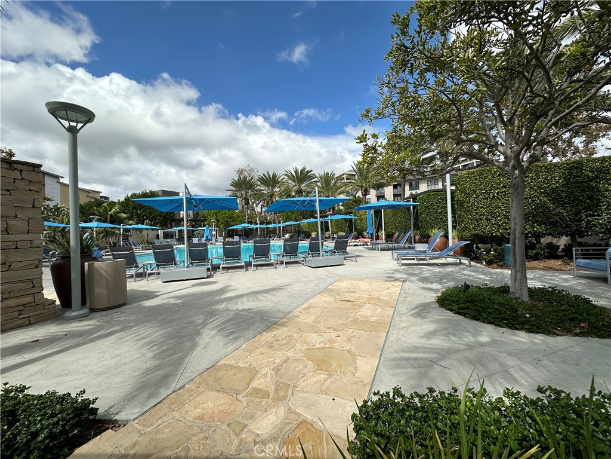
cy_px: 230
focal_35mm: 14
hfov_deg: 102.1
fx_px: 247
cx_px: 306
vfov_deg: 85.7
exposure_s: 1/3610
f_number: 2.2
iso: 50
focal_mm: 2.22
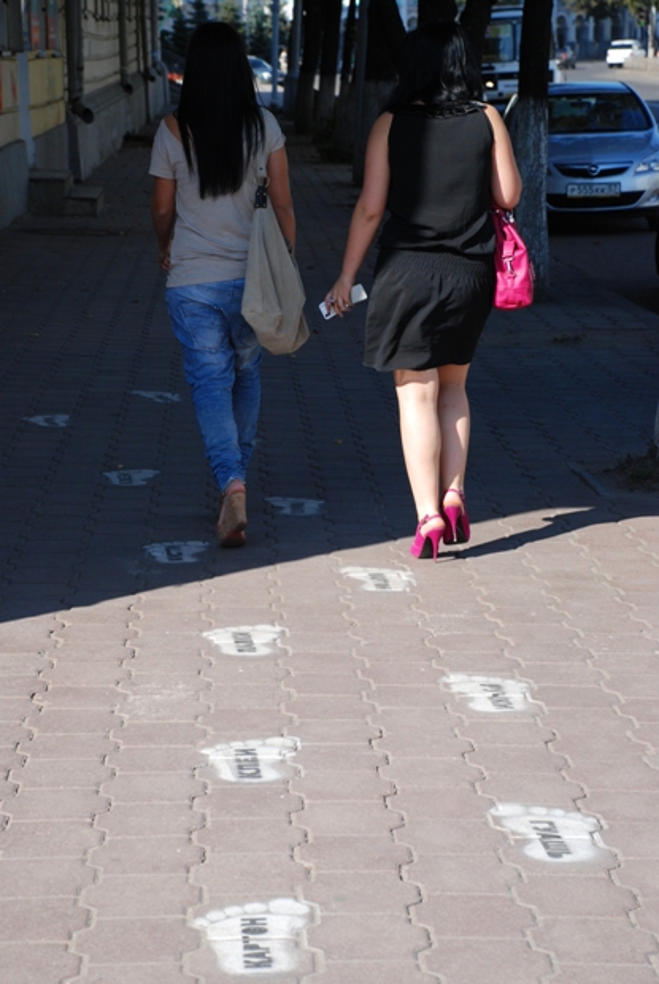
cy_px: 492
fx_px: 2711
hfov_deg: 13.9
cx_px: 330
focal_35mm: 99
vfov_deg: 20.6
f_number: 5.3
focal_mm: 66
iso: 400
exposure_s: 1/800
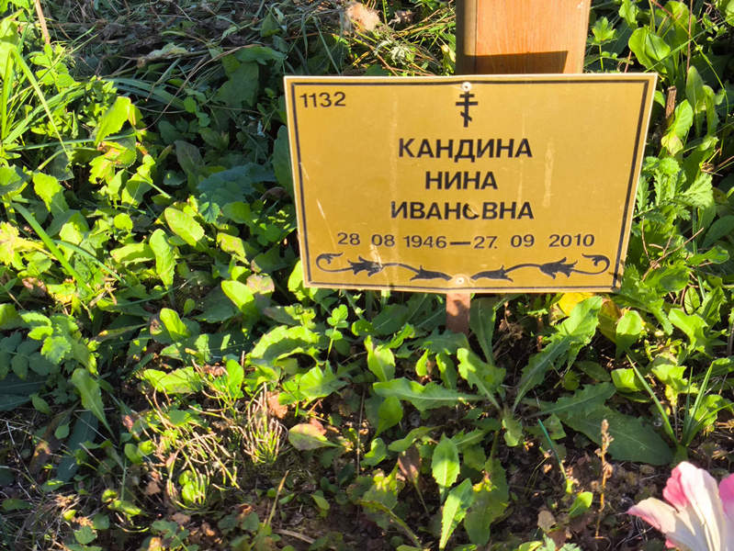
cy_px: 276
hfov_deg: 38.2
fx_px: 1061
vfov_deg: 29.1
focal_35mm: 50
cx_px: 367
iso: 50
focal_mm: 4.71
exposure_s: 1/550
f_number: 1.7
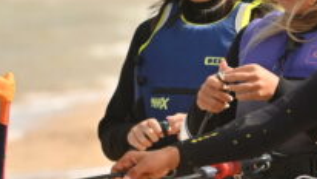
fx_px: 8752
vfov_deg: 1.2
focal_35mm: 1041
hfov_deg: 2.1
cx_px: 235
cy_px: 212
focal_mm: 200
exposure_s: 1/1000
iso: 200
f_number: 5.6
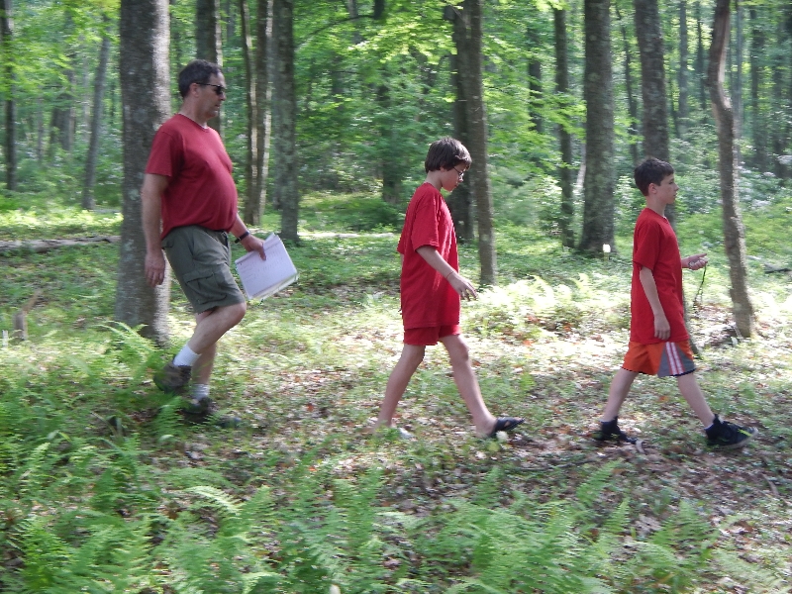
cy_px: 297
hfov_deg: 29.8
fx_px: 1487
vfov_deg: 22.6
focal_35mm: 65
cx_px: 396
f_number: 4.2
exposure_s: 1/50
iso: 125
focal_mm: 11.7
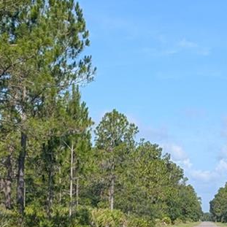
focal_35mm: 109
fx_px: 809
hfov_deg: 15.7
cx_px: 218
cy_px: 181
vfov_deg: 15.9
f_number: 1.68
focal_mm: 6.9
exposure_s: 1/835
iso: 22
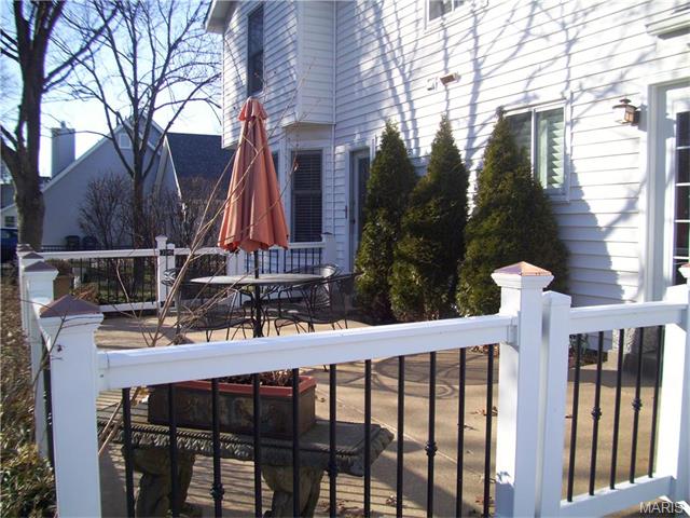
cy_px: 259
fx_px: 638
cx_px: 345
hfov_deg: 56.8
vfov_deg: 44.2
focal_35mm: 32
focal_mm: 5.7
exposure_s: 1/320
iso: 80
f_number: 2.9
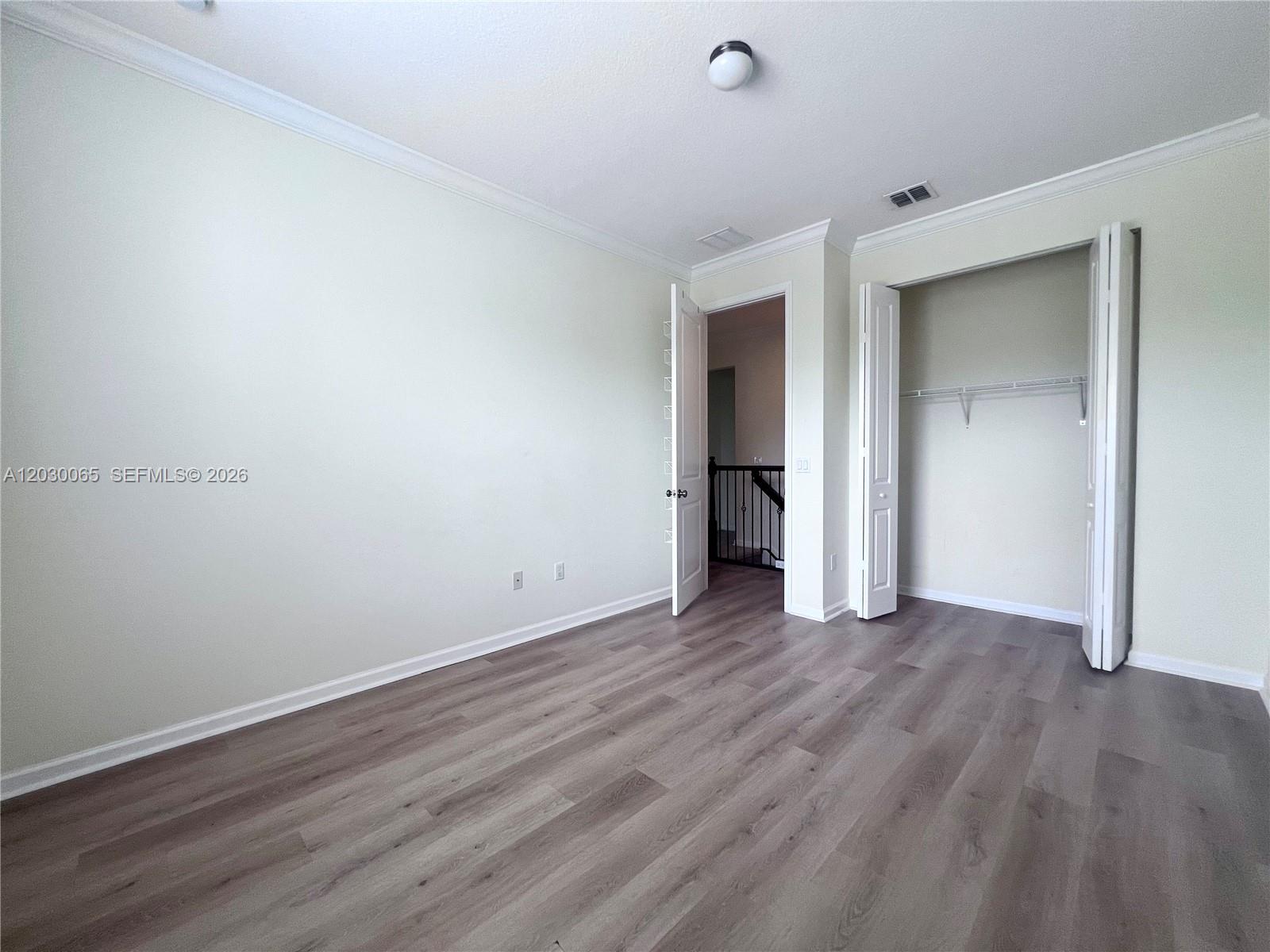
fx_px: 477
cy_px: 476
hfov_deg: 106.2
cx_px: 635
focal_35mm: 13
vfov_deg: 89.9
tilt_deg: -2.8
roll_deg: +0.4
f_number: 1.8
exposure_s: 1/99
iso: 100
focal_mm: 1.57
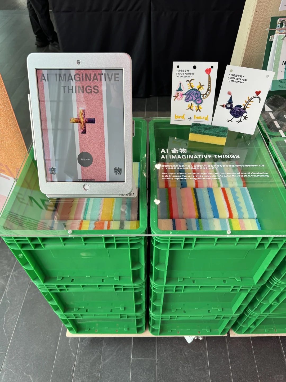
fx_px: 264
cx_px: 143
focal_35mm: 24
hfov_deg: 56.8
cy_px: 191
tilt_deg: -48.0
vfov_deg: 71.6
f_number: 1.78
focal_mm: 6.86
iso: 100
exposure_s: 1/120
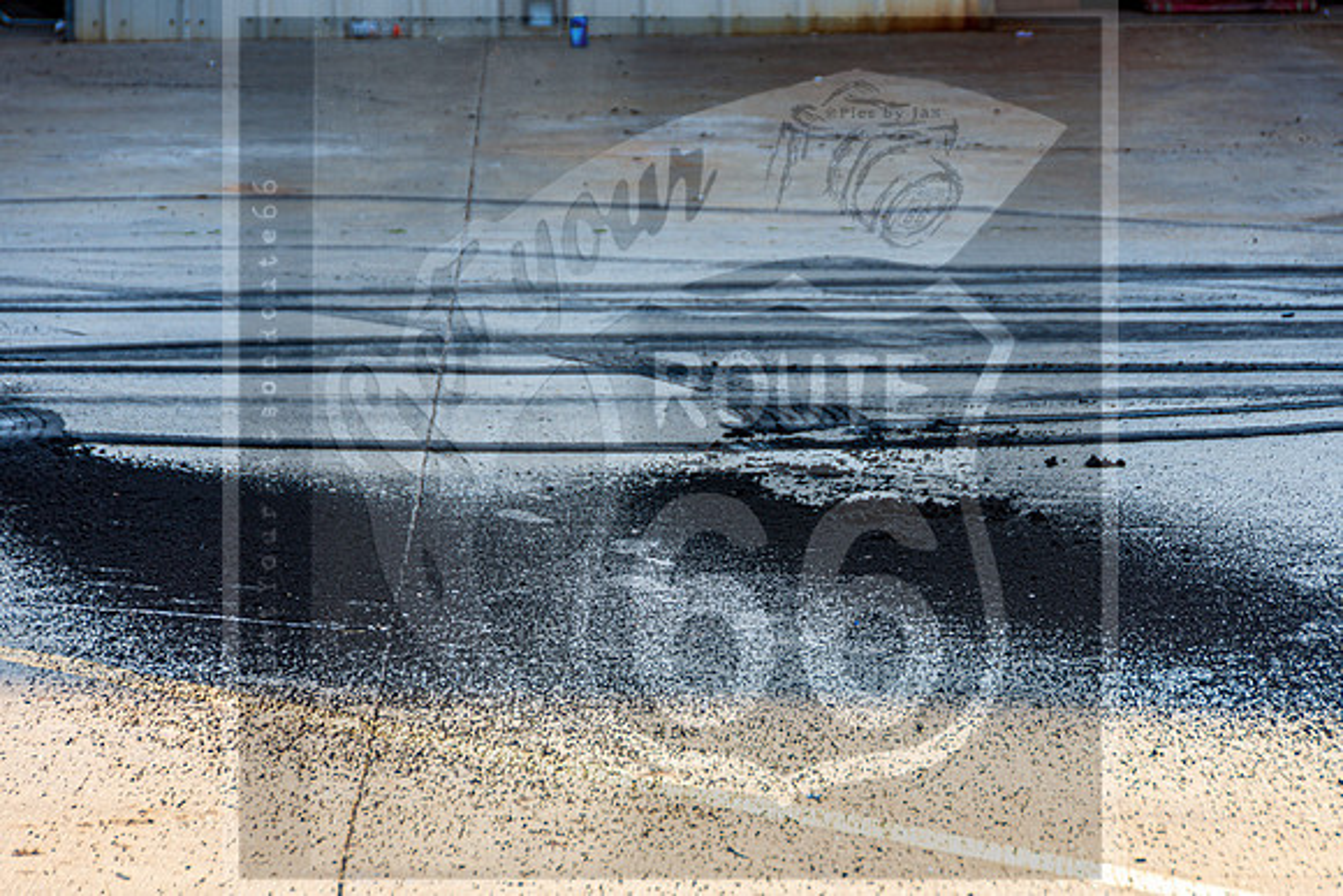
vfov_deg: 7.7
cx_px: 696
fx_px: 6675
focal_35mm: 179
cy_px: 447
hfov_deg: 11.5
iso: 100
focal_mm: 112
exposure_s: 1/160
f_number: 6.3
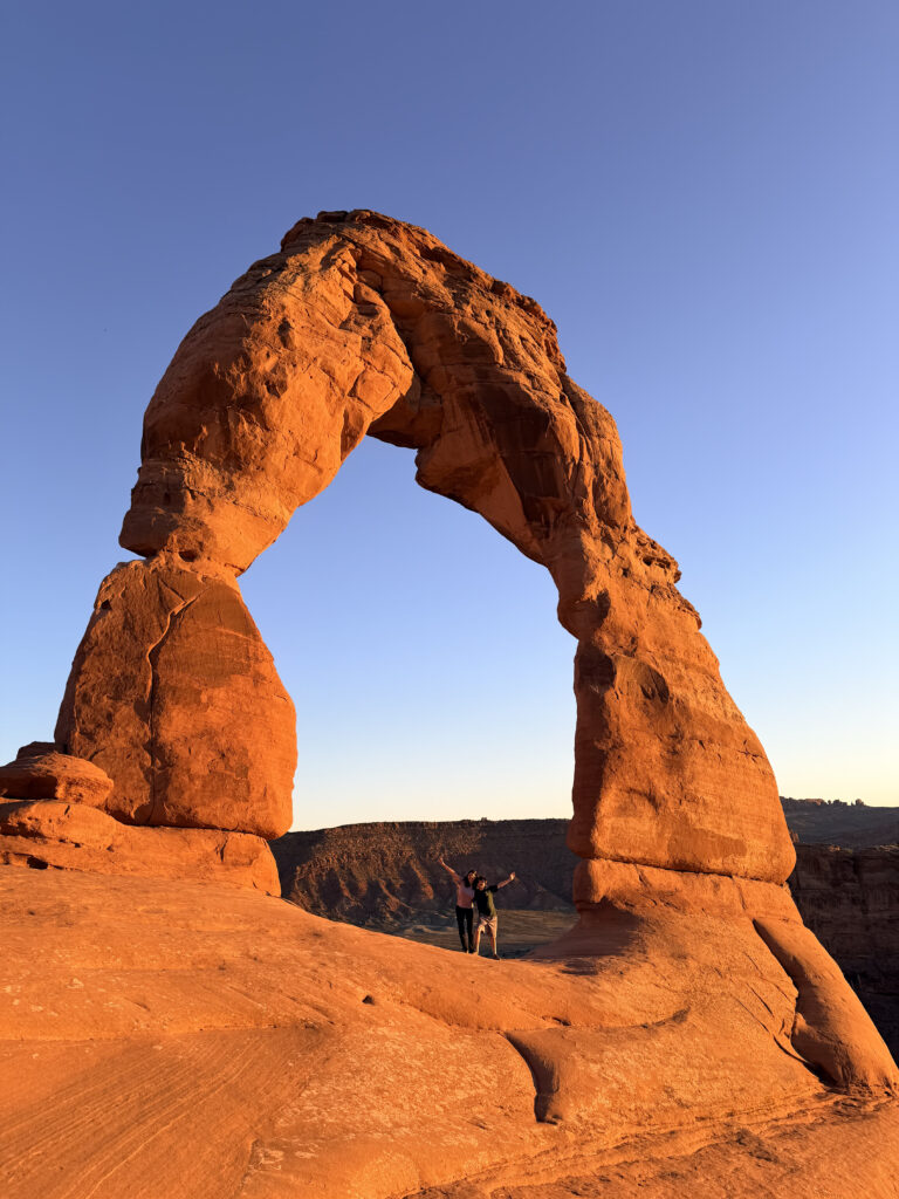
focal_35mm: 24
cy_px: 600
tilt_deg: +16.8
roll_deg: +5.0
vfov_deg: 71.6
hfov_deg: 56.8
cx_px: 450
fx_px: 831
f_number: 1.78
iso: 80
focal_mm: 6.76
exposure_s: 1/822
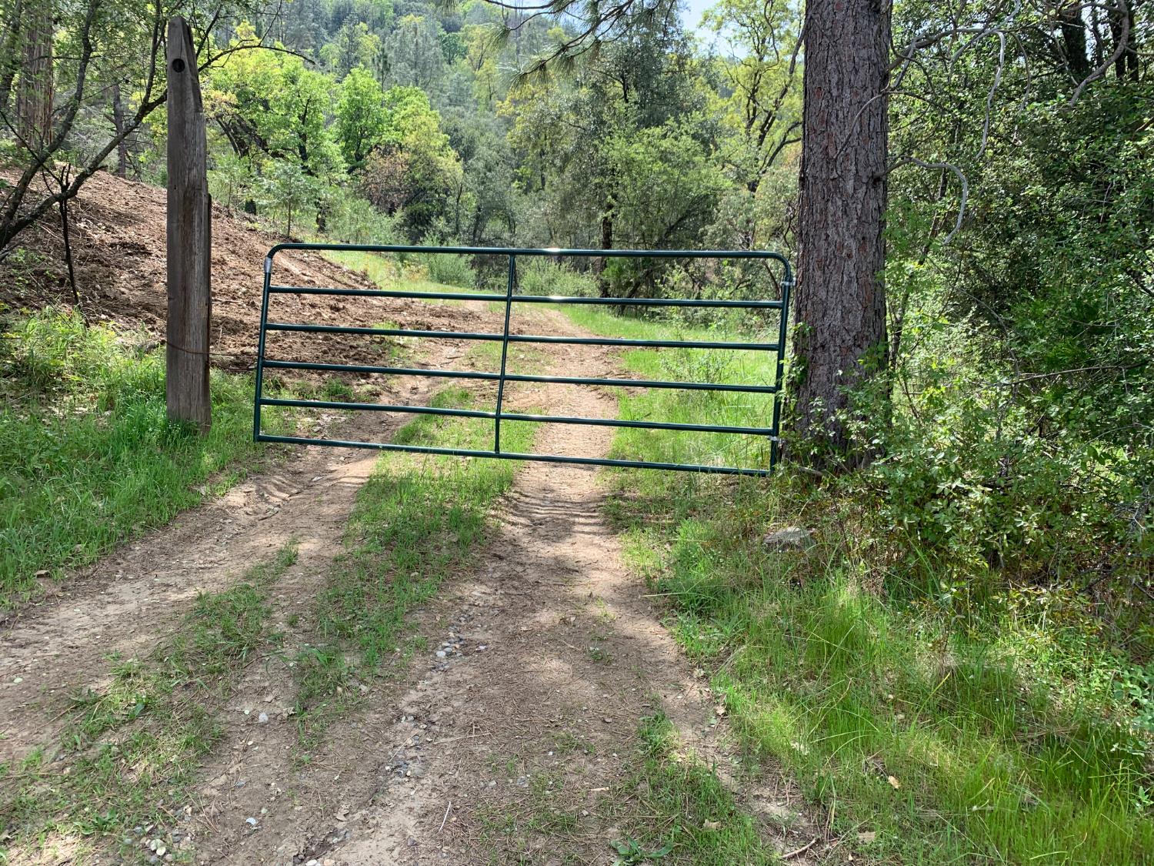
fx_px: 867
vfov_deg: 53.1
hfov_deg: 67.3
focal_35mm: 26
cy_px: 433
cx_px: 577
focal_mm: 4.25
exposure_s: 1/616
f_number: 1.8
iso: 25
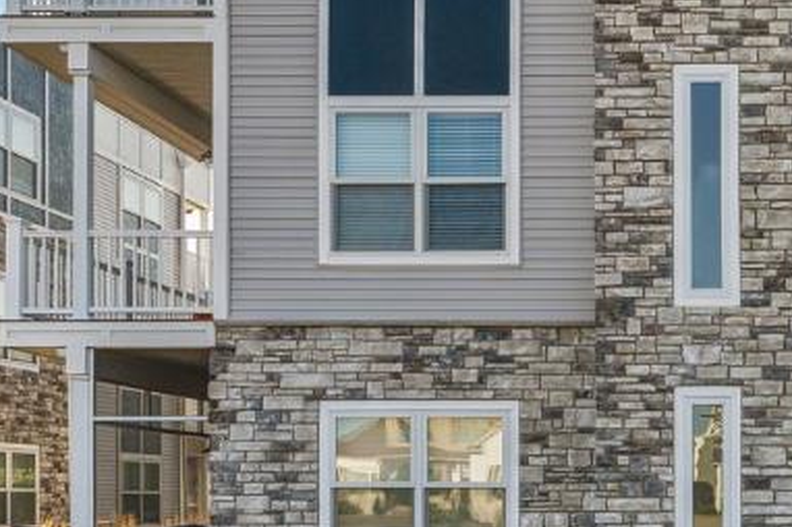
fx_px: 1209
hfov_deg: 33.5
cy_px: 223
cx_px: 773
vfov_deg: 24.5
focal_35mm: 55
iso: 200
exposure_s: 1/250
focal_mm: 14
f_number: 8
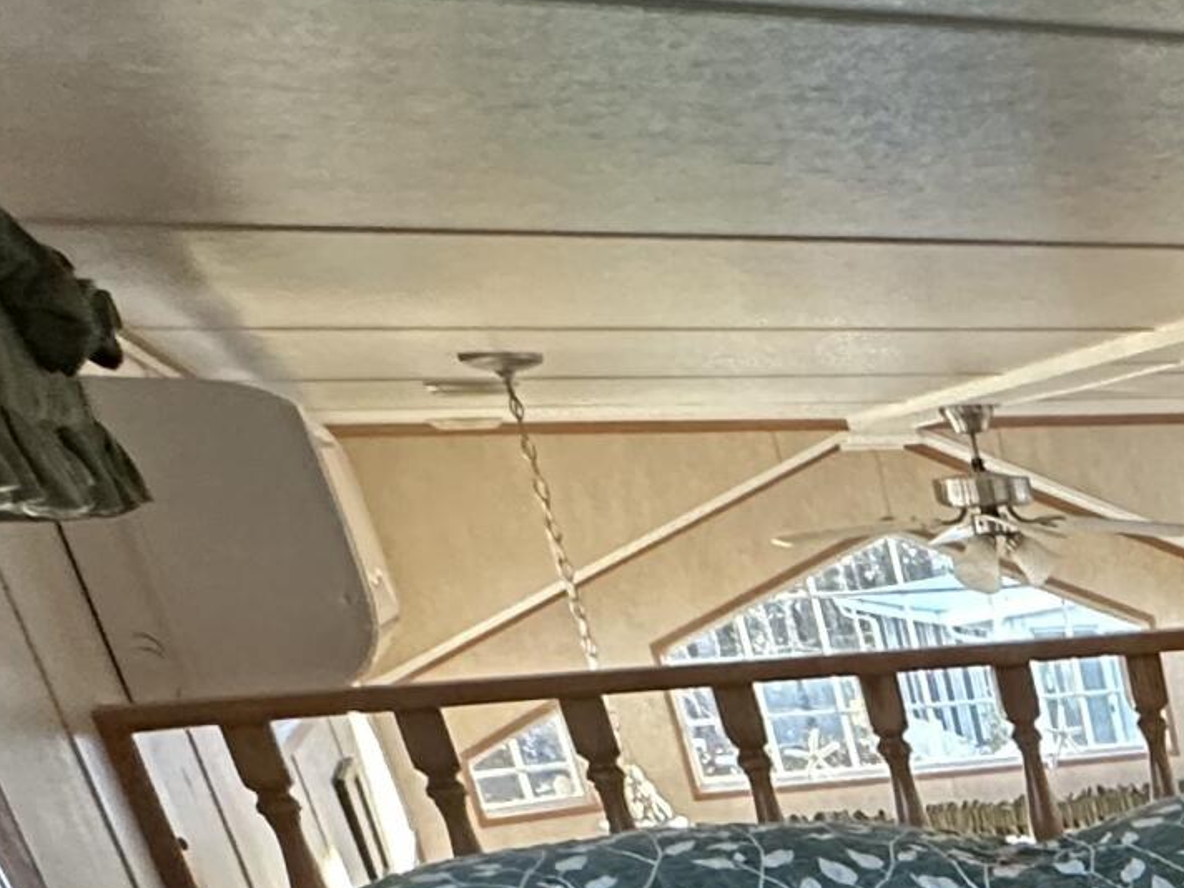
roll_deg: +2.5
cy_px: 1585
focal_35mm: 59
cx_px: 1866
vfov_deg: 19.1
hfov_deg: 24.1
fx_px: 2018
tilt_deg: -28.1
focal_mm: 2.22
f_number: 2.2
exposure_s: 1/61
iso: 400
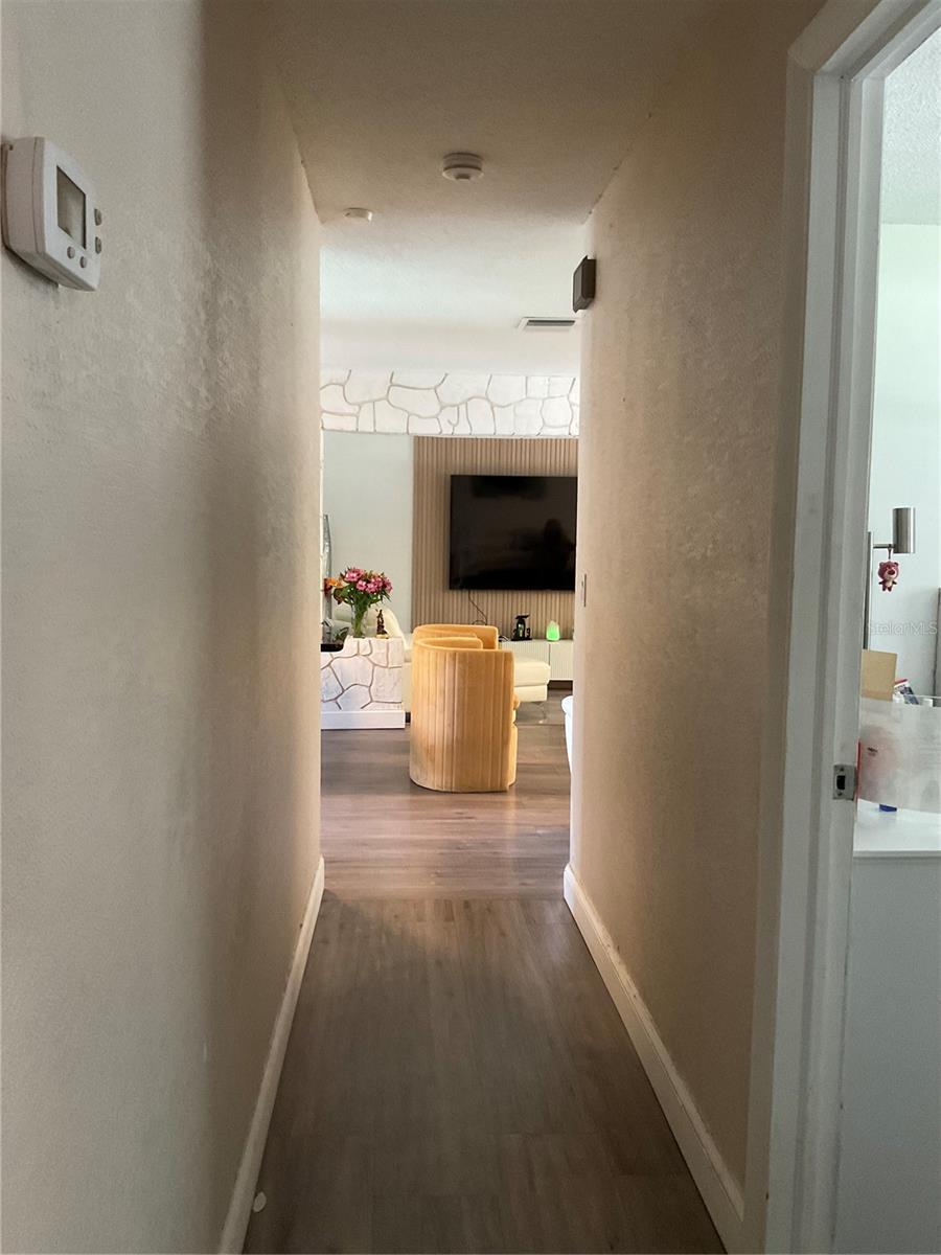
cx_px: 470
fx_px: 1051
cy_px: 628
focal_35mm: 29
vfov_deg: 61.7
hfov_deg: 48.2
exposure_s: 1/60
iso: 250
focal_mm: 3
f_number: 1.8
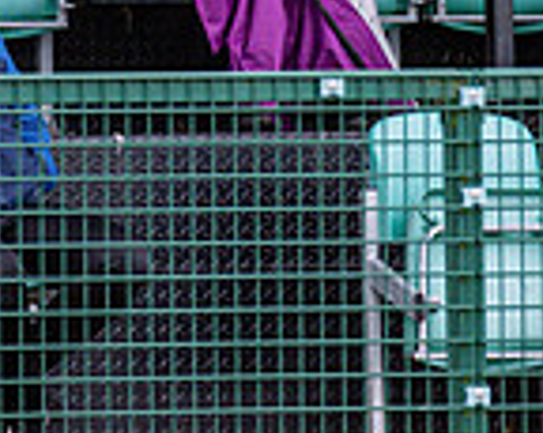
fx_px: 18260
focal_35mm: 1137
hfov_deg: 1.7
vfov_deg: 1.4
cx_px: 158
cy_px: -224
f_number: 2.8
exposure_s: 1/640
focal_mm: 300
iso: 2200
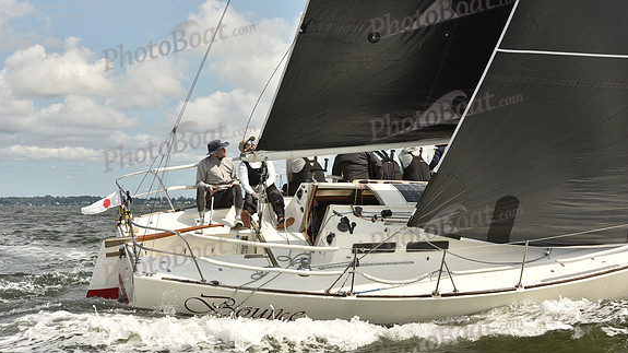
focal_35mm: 74
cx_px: 313
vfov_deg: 16.3
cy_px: 185
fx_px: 1232
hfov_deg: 28.6
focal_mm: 70
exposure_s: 1/800
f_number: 9
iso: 250
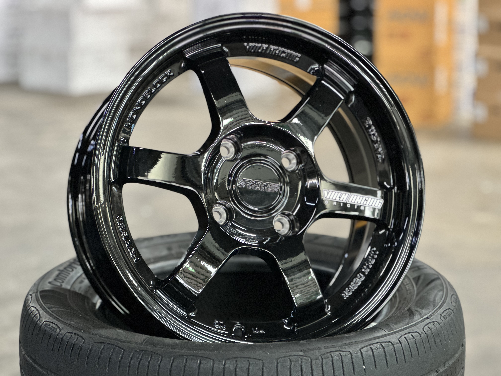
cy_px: 188
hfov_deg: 25.3
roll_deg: +0.9
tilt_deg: -11.7
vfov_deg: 19.1
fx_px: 1114
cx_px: 250
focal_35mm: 77
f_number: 2.8
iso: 400
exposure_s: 1/33
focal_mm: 9
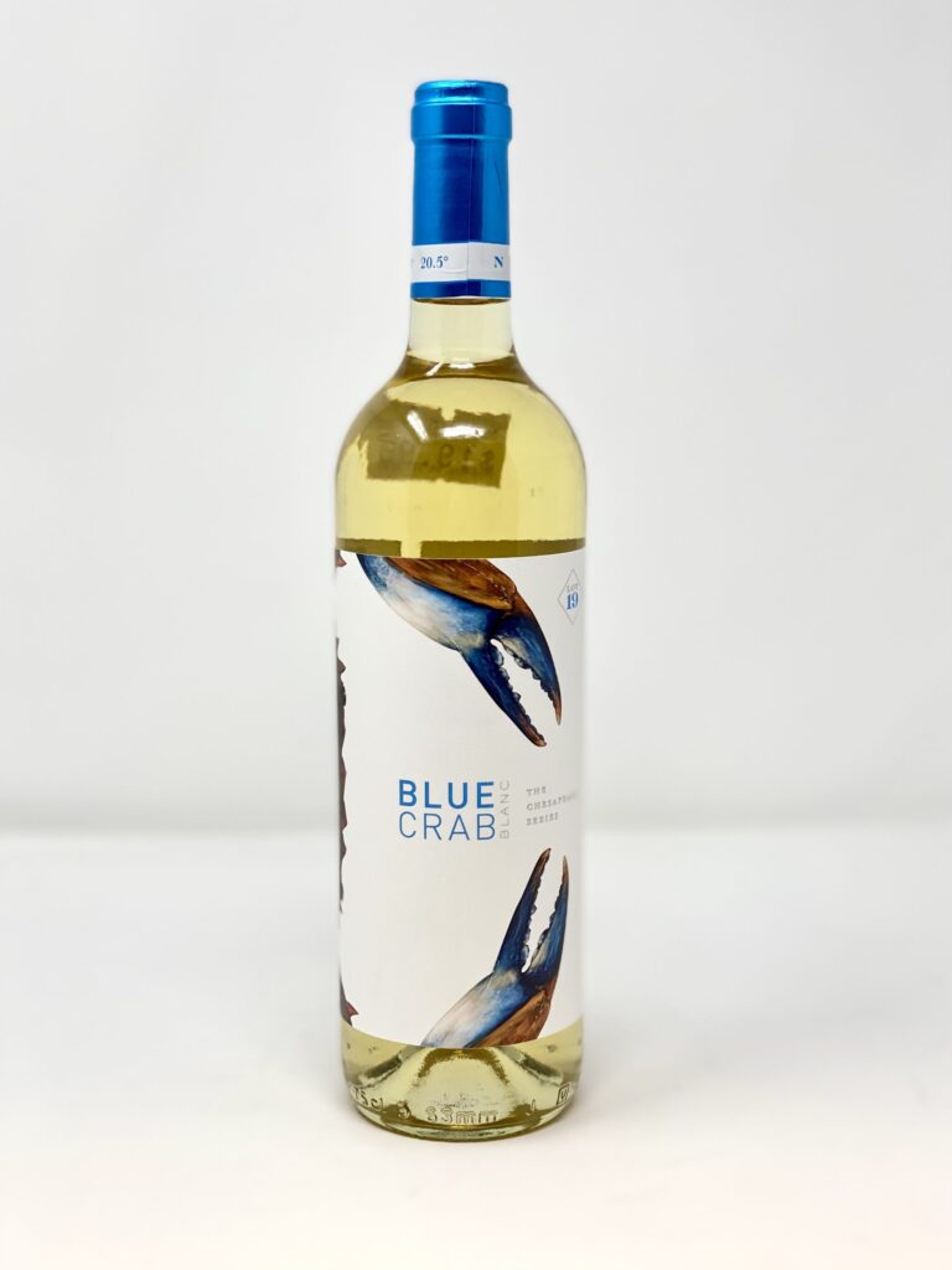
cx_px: 476
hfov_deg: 28.0
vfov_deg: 36.8
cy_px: 635
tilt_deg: -7.9
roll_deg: -1.8
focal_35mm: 52
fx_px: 1907
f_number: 2
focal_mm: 6
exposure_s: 1/120
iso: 20
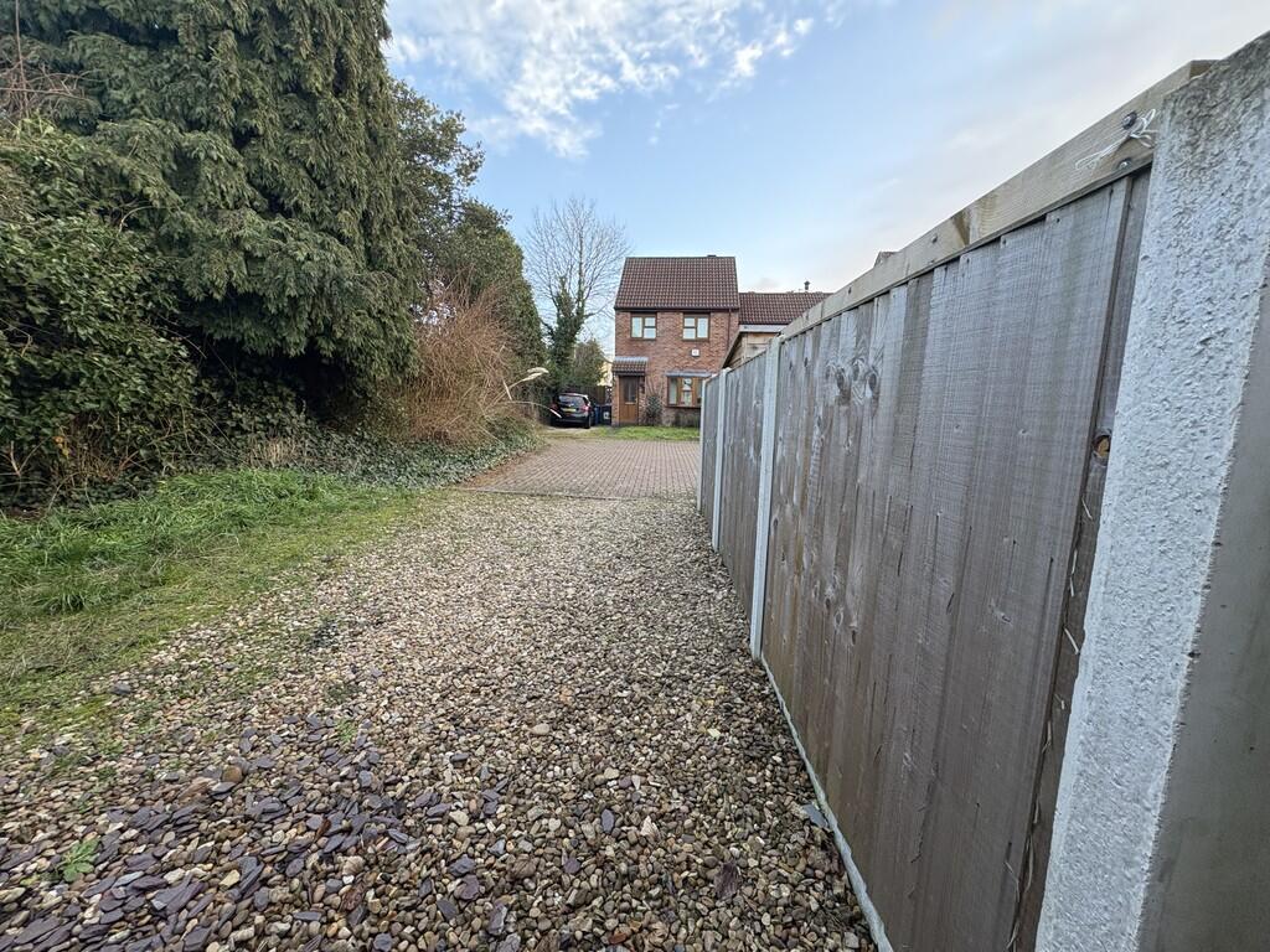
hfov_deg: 102.1
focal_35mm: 14
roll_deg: +0.0
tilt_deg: -7.4
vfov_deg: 85.7
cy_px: 476
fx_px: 514
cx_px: 635
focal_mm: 2.22
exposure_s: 1/99
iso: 200
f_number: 2.2
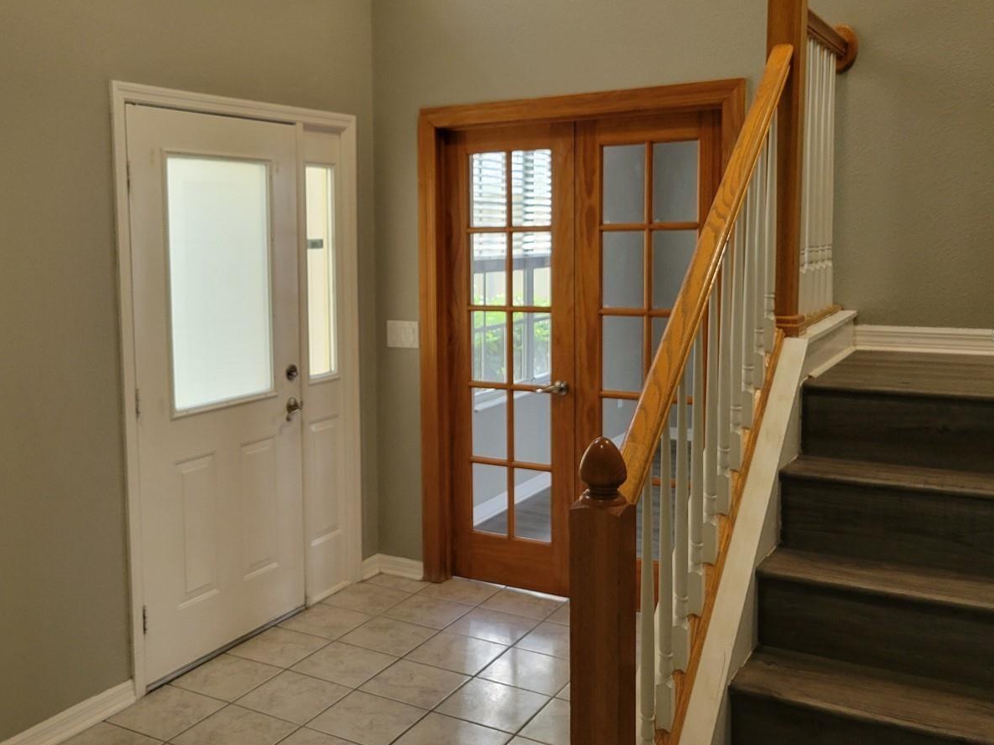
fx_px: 1005
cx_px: 403
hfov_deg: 52.3
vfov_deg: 40.6
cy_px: 334
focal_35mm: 35
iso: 250
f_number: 1.8
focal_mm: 5.4
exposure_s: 1/60
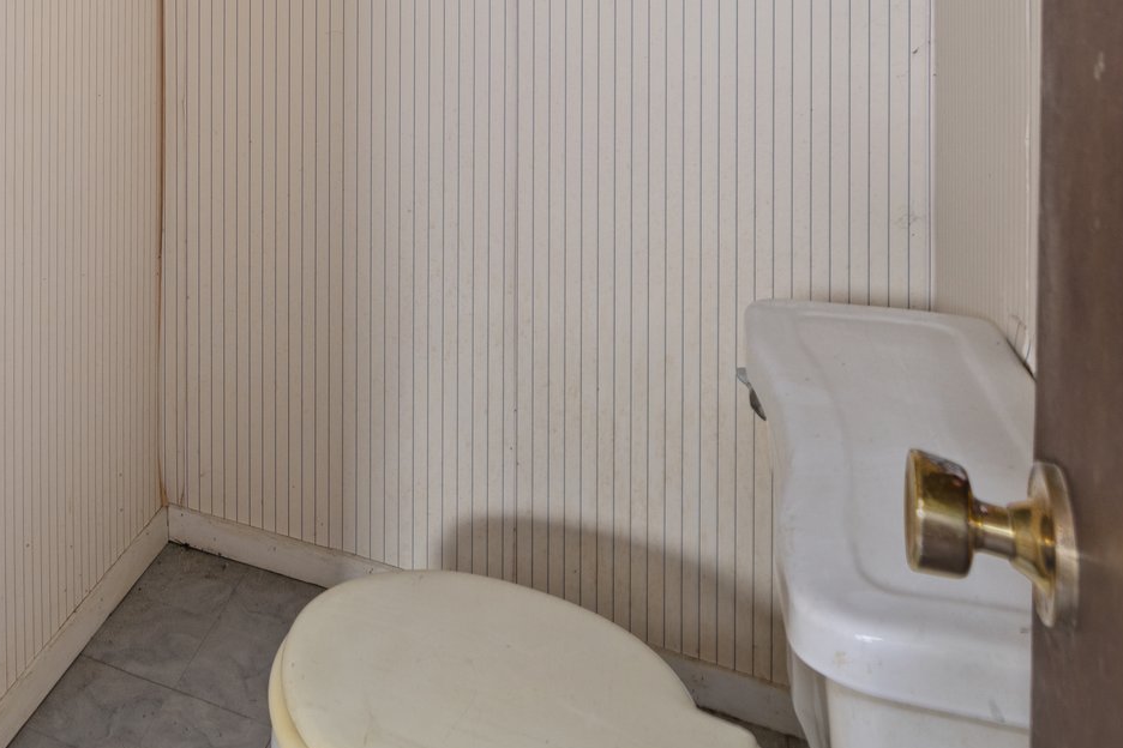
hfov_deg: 48.9
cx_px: 124
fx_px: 1092
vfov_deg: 34.3
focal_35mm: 35
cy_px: -8
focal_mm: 16
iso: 320
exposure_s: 30
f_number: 7.1
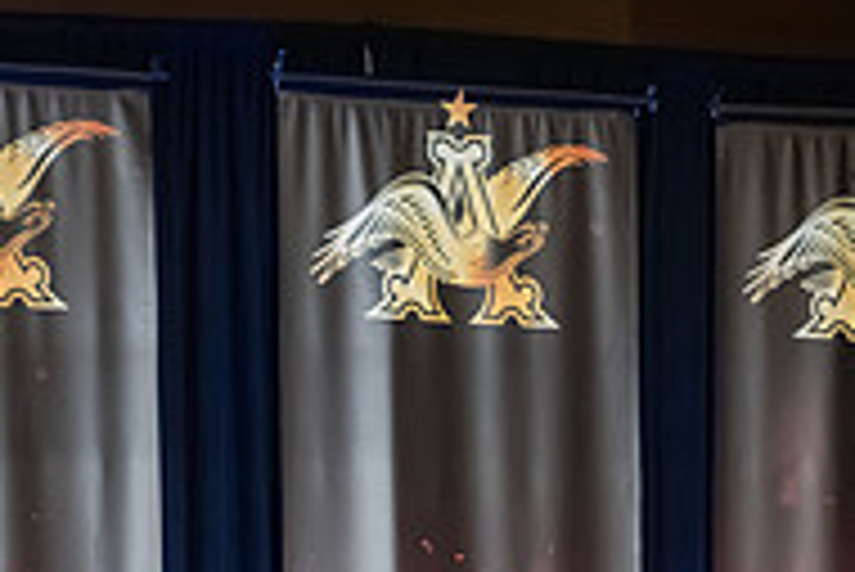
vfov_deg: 3.3
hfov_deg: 4.9
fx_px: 9959
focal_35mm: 419
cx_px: 400
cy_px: 813
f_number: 2.8
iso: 8000
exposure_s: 1/320
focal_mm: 135
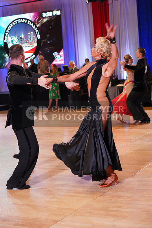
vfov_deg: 28.8
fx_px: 443
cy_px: 114
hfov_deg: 19.5
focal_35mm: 70
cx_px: 76
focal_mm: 70
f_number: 4.5
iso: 1600
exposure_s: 1/160
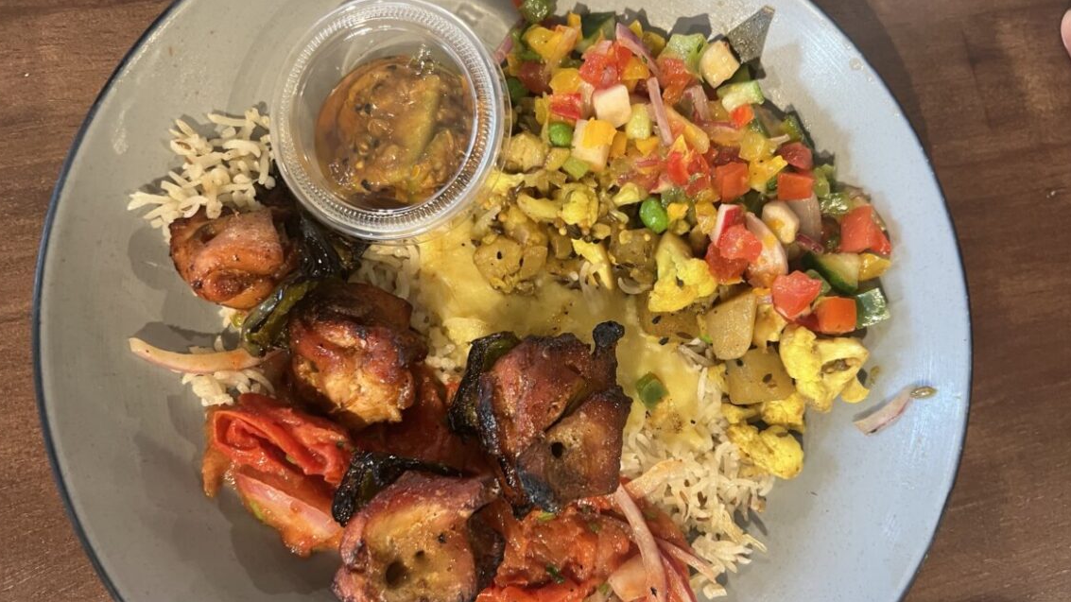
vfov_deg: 40.1
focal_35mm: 29
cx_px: 535
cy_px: 349
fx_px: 823
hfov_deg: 66.1
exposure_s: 1/60
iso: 250
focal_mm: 5.7
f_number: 1.5
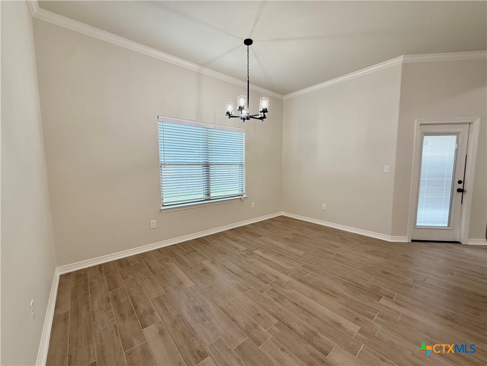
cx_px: 244
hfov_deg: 102.1
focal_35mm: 14
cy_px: 183
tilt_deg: -5.0
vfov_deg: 85.7
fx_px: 197
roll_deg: -0.1
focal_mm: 2.22
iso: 250
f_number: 2.2
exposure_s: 1/120
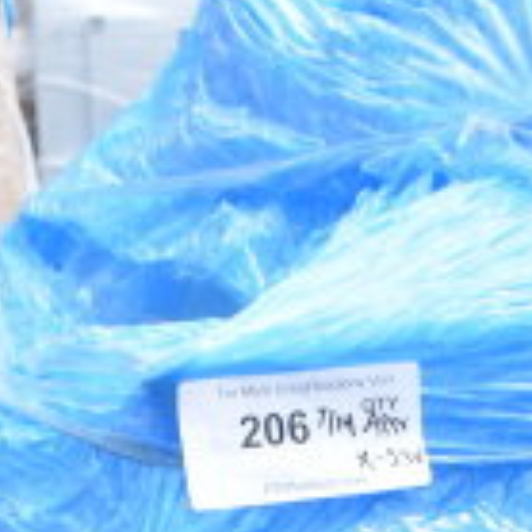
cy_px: 1299
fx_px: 2921
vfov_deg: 9.3
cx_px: 421
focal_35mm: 168
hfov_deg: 10.4
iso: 200
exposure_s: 1/200
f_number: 7.1
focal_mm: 20
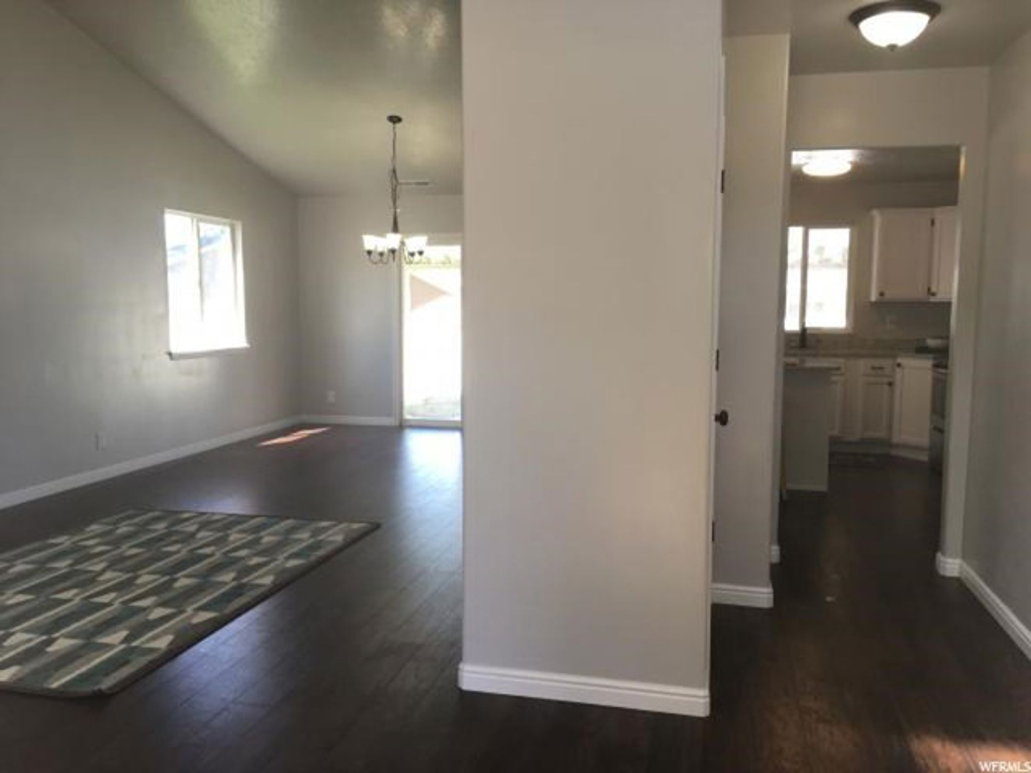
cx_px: 516
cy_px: 386
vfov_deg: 48.2
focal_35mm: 29
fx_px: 864
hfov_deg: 61.7
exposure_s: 1/120
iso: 40
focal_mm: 4.15
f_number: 2.2
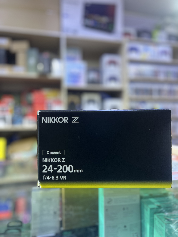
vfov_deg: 67.3
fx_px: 178
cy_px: 118
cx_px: 89
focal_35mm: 26
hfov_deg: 53.1
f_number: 1.5
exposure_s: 1/100
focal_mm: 5.7
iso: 40
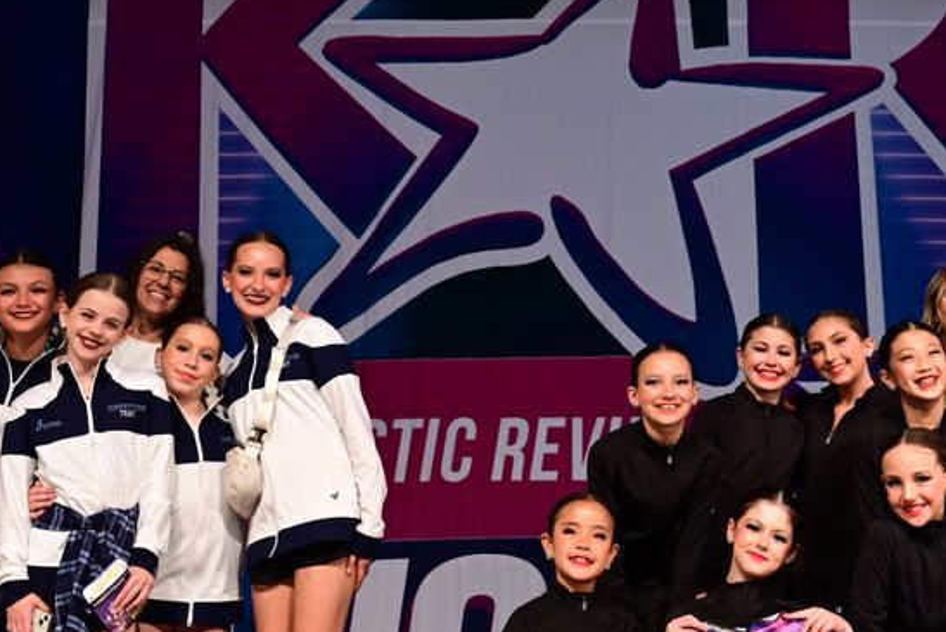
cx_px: 649
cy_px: 94
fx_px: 2270
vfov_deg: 15.7
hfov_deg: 23.4
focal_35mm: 86
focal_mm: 31.5
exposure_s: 1/250
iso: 1250
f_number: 4
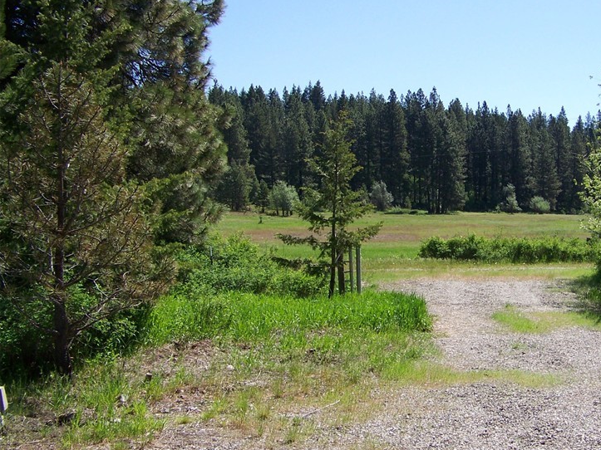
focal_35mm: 51
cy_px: 224
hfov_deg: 36.9
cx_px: 425
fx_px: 885
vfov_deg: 28.6
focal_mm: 5.85
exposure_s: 1/800
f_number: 2.8
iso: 64
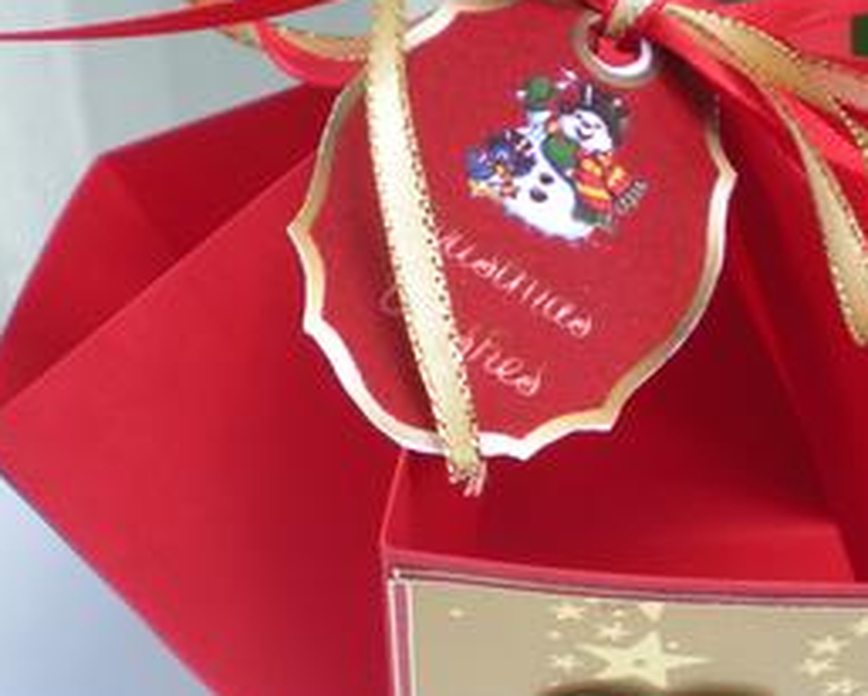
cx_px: 561
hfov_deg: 29.0
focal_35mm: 65
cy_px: 338
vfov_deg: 23.5
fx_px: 1671
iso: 64
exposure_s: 1/125
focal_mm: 6.3
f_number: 3.1
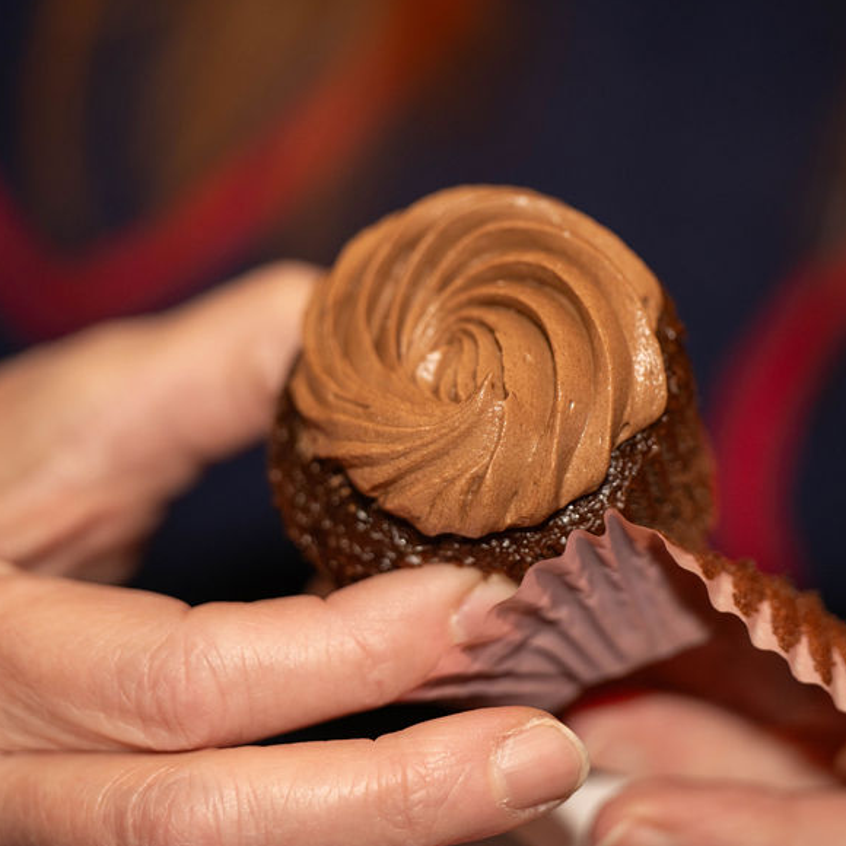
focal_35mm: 300
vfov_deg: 5.8
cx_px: 424
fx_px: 8295
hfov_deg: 5.8
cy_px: 444
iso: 160
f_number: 2.8
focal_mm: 200
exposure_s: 1/100
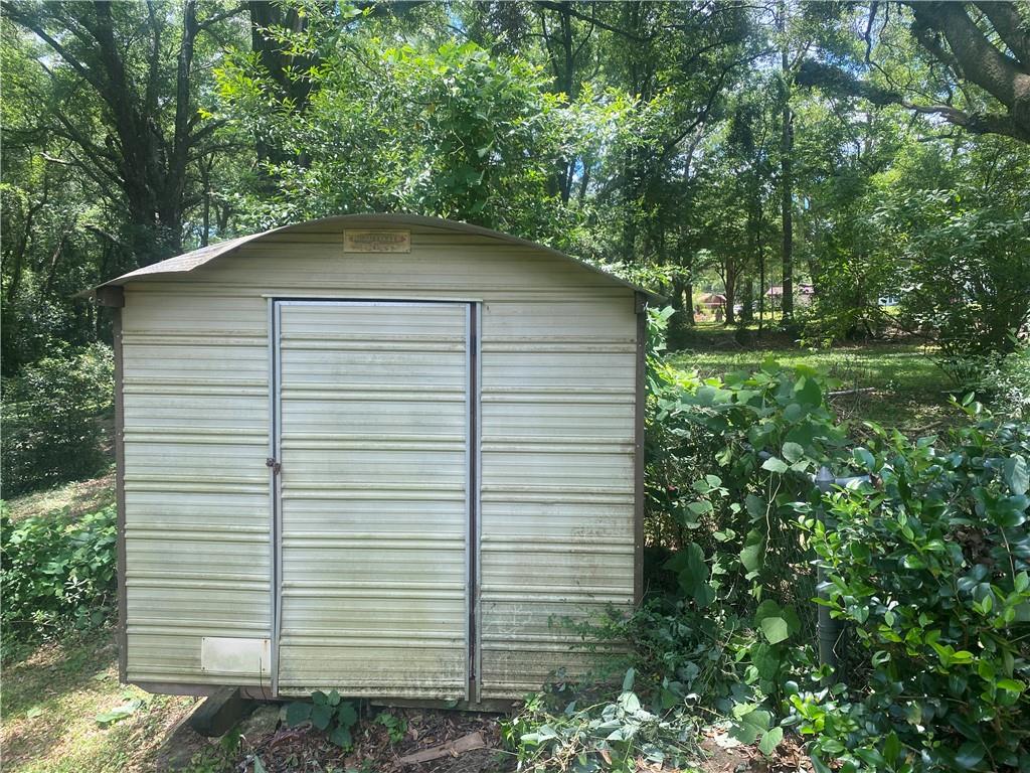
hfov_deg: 67.3
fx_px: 774
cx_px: 515
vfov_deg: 53.1
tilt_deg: -4.3
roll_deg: +0.5
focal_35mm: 26
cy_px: 386
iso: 32
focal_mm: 4.25
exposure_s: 1/313
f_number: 1.8
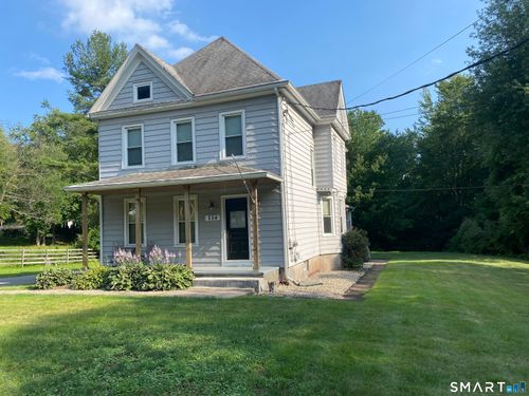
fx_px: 397
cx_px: 264
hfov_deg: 67.3
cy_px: 198
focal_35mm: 26
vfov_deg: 53.1
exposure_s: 1/1447
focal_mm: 4.25
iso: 32
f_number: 1.8
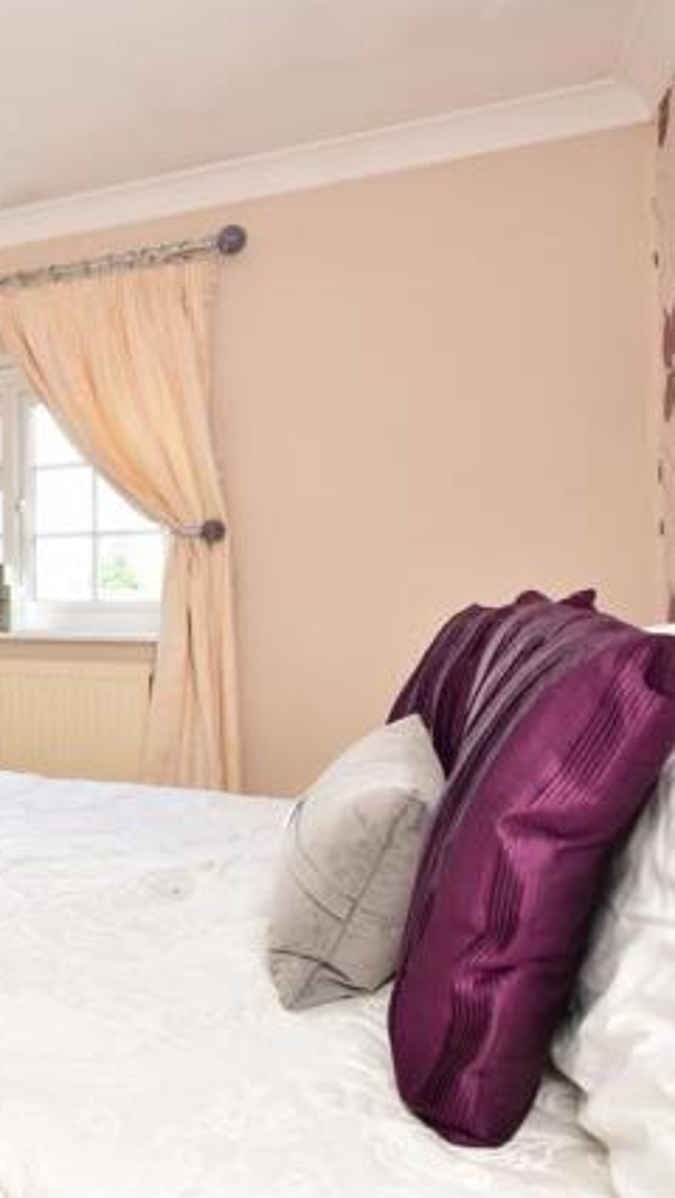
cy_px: 586
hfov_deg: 33.6
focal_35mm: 29
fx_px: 922
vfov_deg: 66.0
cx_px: -110
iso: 400
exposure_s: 1/40
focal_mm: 12
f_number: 10
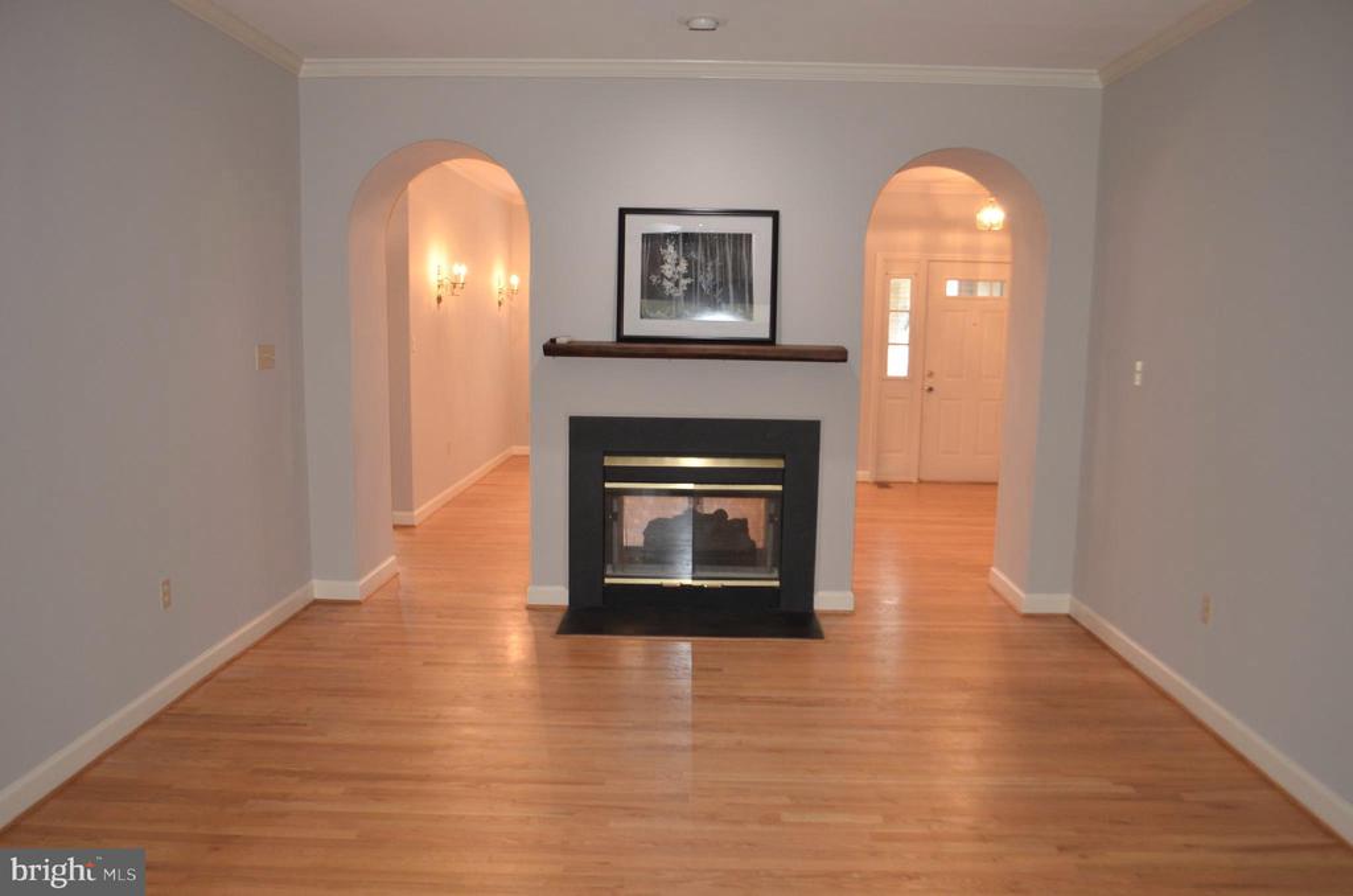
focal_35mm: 27
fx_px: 1013
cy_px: 448
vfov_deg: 47.7
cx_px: 676
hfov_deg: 67.5
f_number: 3.5
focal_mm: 18
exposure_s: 1/60
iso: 560
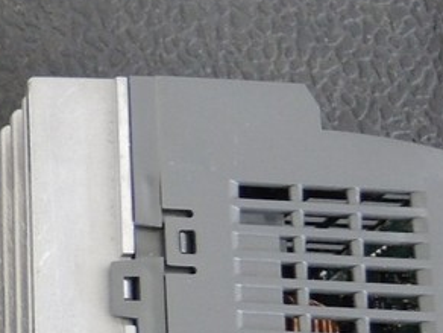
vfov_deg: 10.4
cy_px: 464
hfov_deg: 12.2
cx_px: -502
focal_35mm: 139
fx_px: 1779
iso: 400
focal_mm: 6
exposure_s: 1/25
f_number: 2
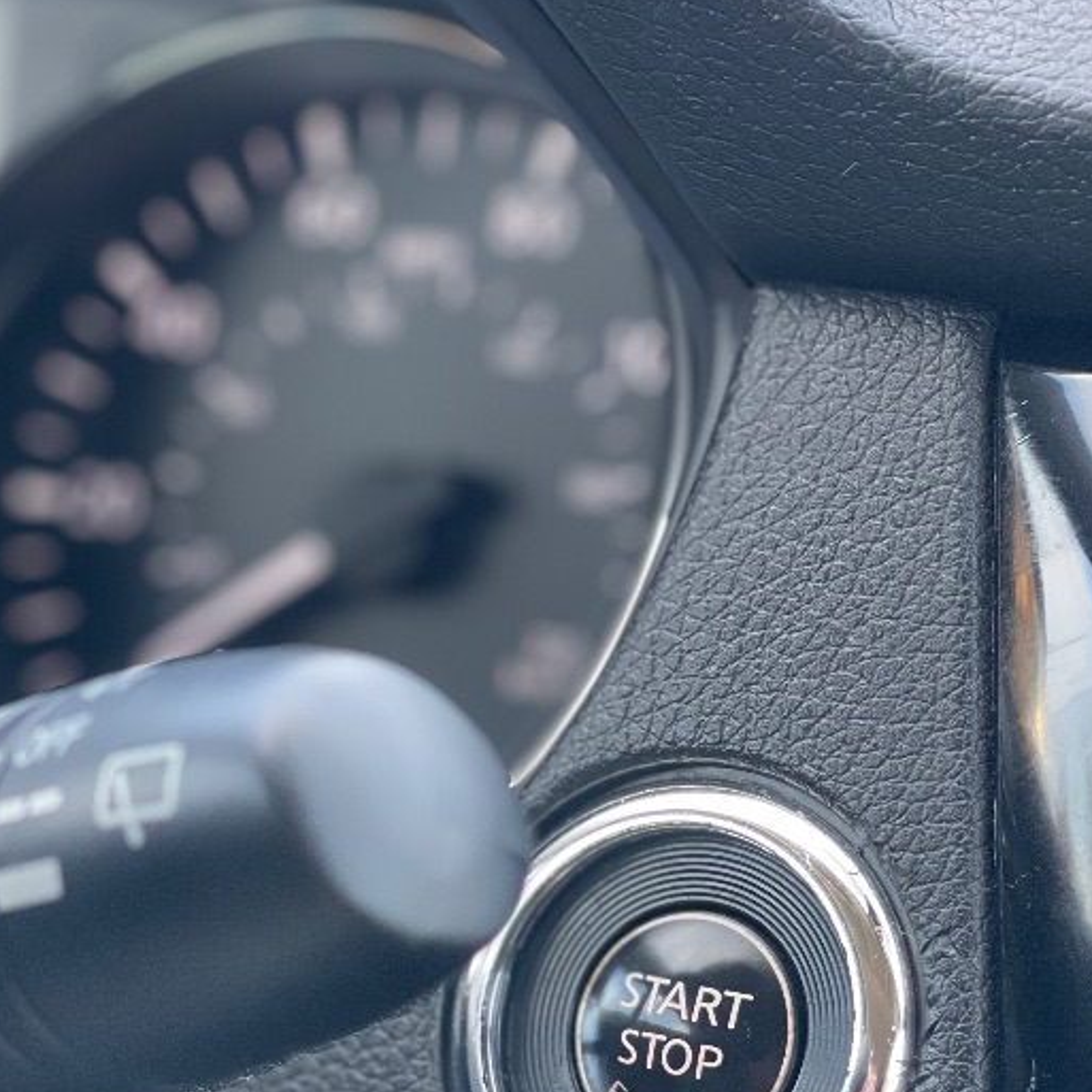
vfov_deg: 15.4
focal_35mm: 113
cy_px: 737
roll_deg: +3.8
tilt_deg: -23.6
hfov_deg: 15.4
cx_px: 366
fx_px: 4033
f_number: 2.2
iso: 160
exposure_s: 1/121
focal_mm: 7.5
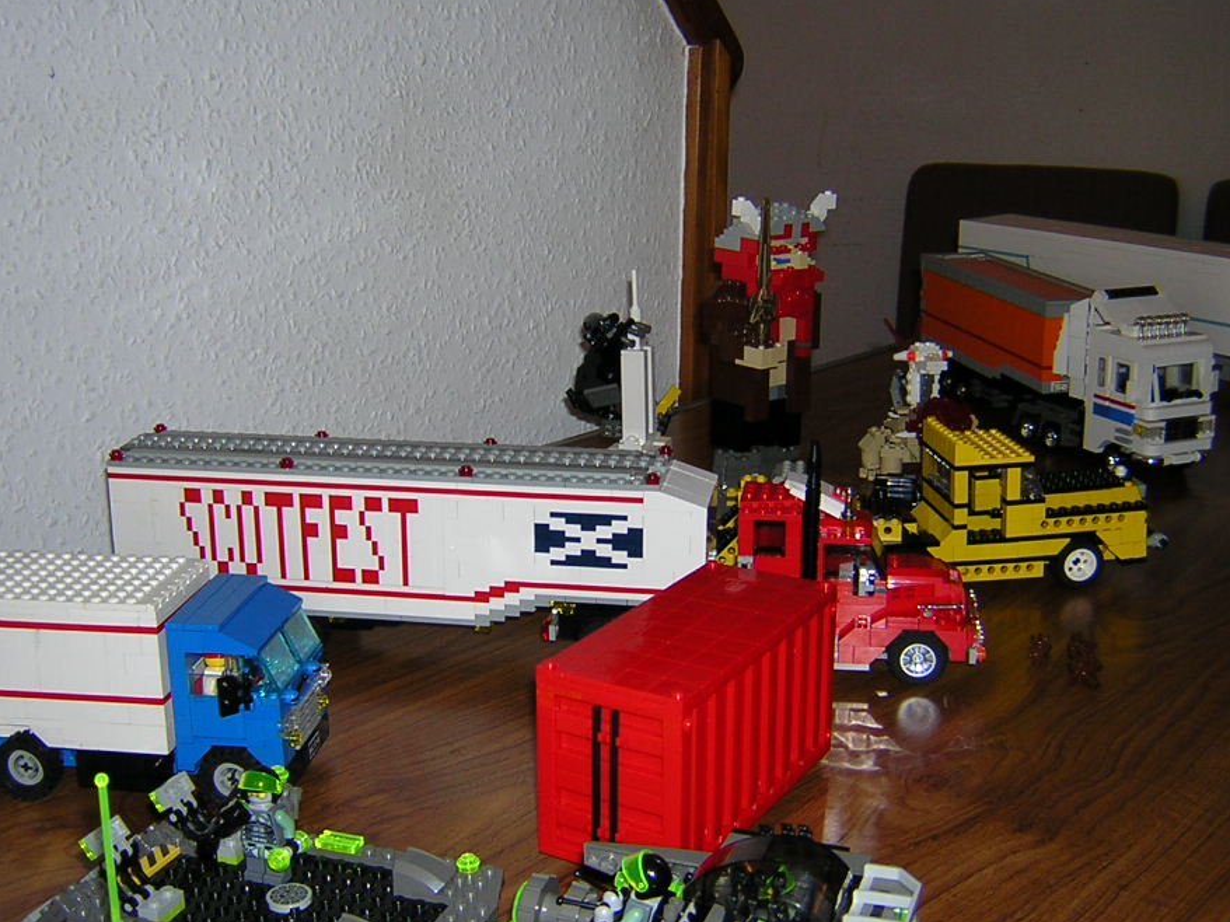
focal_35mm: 42
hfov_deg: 44.8
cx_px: 626
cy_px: 457
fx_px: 1492
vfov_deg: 34.3
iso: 100
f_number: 2.6
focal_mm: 4.7
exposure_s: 1/60.1
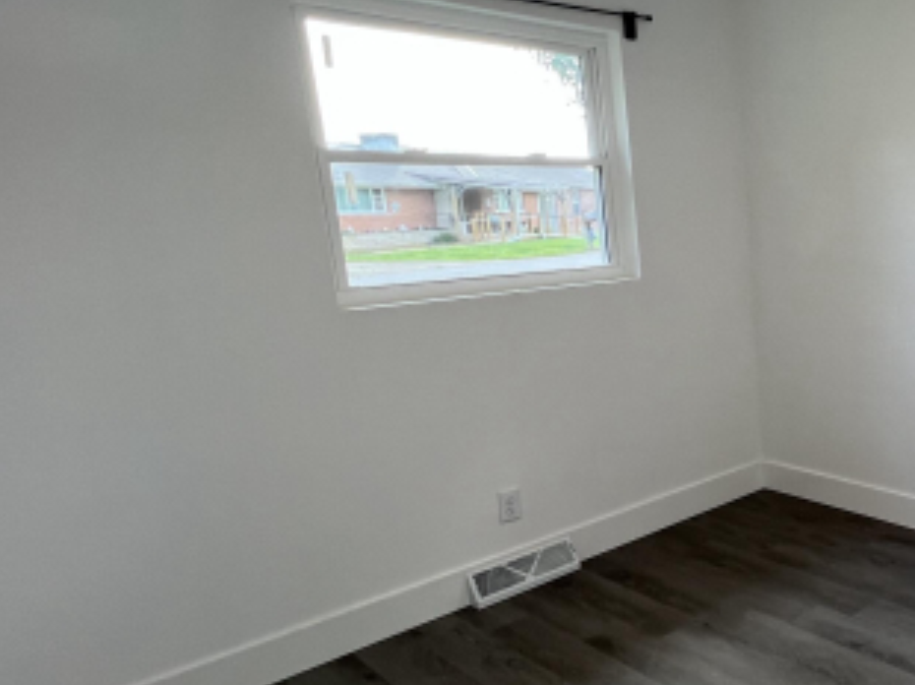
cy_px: 340
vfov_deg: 49.7
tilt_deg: -10.7
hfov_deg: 50.6
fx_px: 740
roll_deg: +1.1
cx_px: 925
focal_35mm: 28
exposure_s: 1/120
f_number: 1.8
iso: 64
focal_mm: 1.57
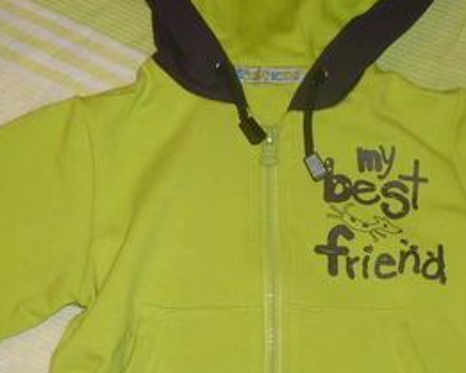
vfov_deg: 21.2
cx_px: 282
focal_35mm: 72
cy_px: 240
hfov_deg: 26.3
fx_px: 993
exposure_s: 1/45
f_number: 2.8
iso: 100
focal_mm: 5.8
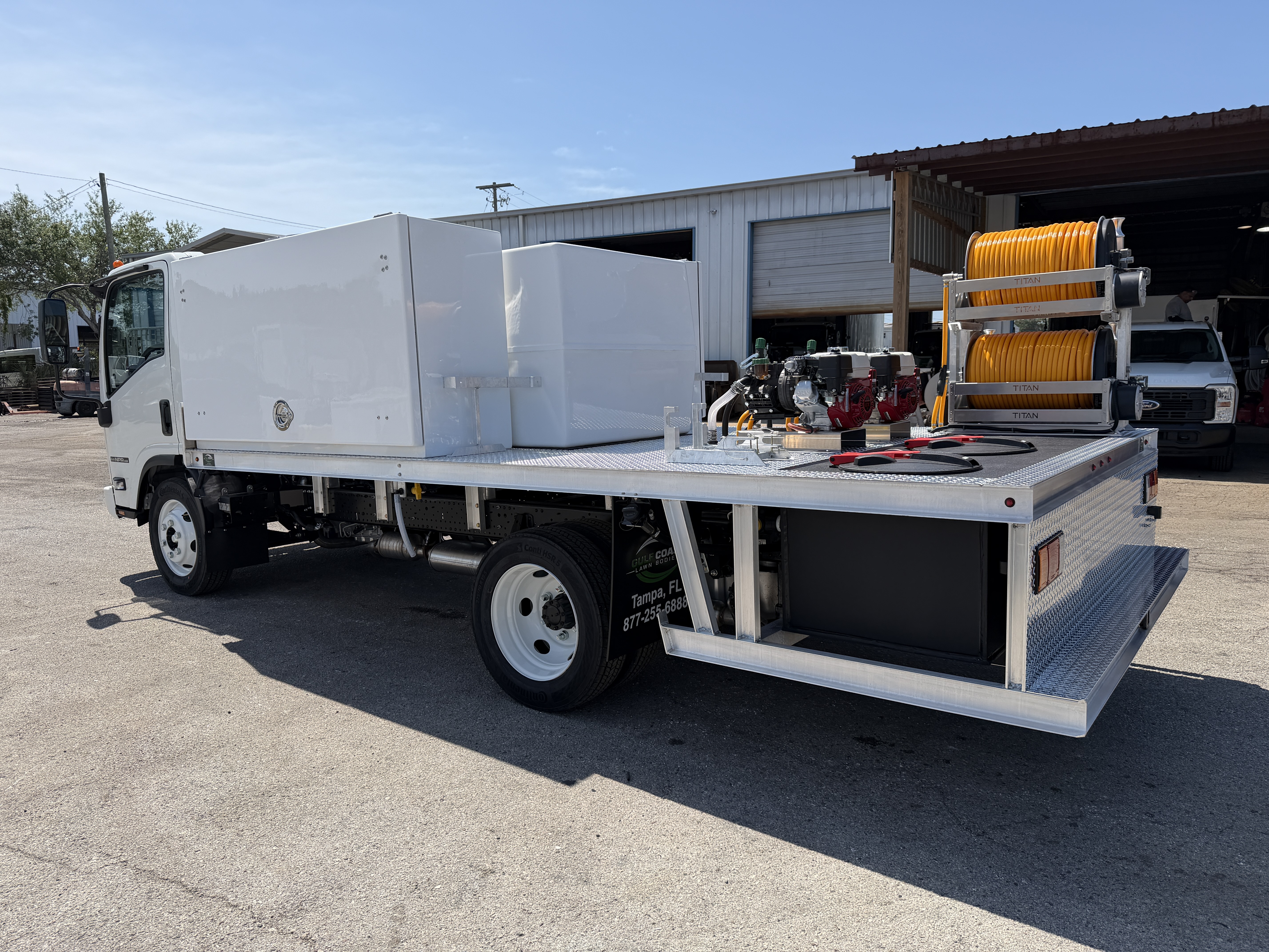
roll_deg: +0.7
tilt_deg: -7.7
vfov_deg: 56.8
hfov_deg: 71.6
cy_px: 476
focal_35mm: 24
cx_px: 634
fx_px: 880
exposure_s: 1/4673
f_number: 1.78
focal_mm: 6.76
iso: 80
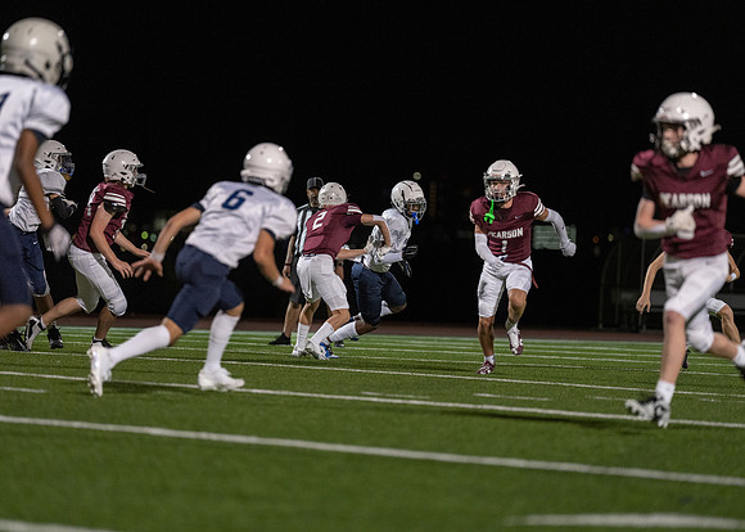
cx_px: 372
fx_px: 4433
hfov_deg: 9.6
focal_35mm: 210
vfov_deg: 6.9
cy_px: 266
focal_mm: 200
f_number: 2.8
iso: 3200
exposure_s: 1/1000
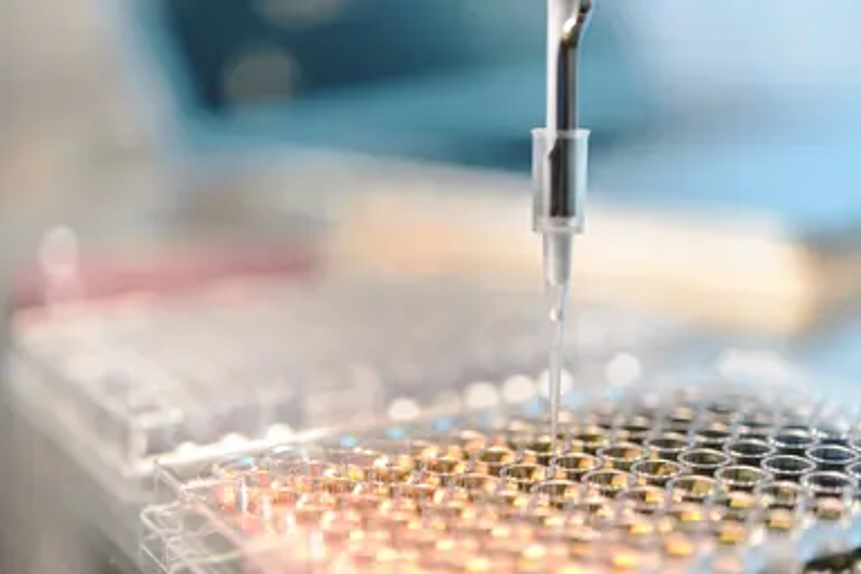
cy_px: 287
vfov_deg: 22.6
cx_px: 430
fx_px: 1435
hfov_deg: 33.4
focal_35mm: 60
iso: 100
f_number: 3.2
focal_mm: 60
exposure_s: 1/3
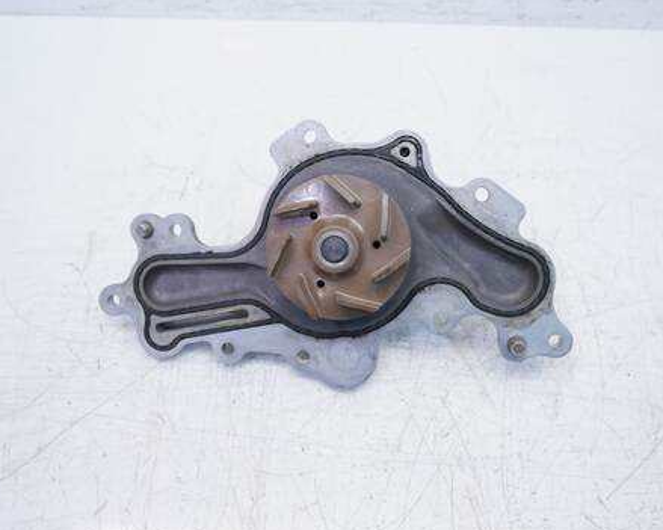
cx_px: 338
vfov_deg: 45.8
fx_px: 628
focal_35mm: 32
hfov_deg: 55.7
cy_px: 267
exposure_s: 1/80
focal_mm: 15
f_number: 3.7
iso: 200
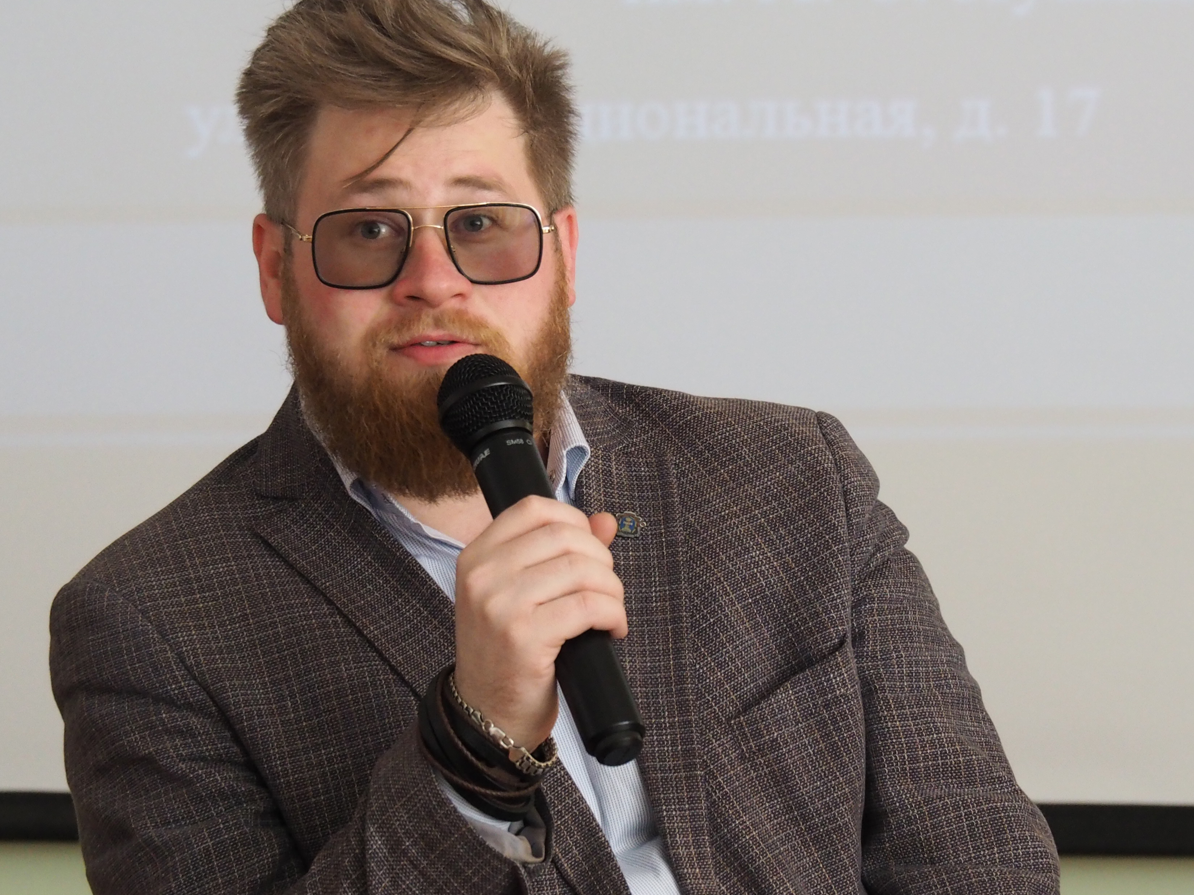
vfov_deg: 8.9
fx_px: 5726
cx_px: 604
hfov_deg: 11.9
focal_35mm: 166
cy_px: 451
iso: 1600
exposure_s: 1/50
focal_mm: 80
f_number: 5.5
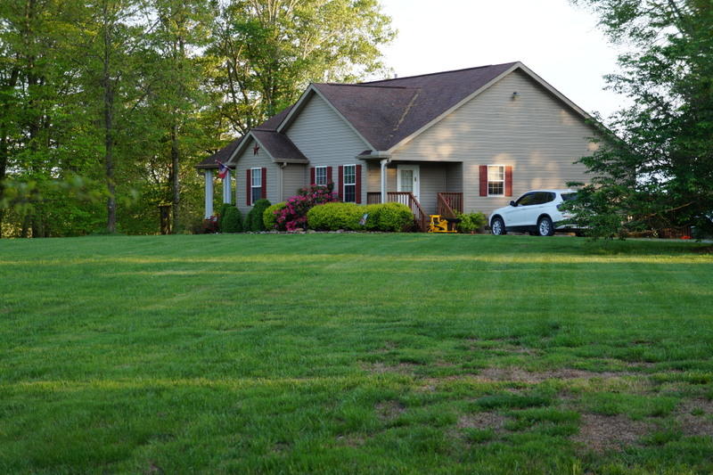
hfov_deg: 24.6
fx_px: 1634
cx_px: 356
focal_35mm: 82
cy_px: 238
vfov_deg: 16.5
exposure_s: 1/100
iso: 160
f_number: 5.6
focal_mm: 55
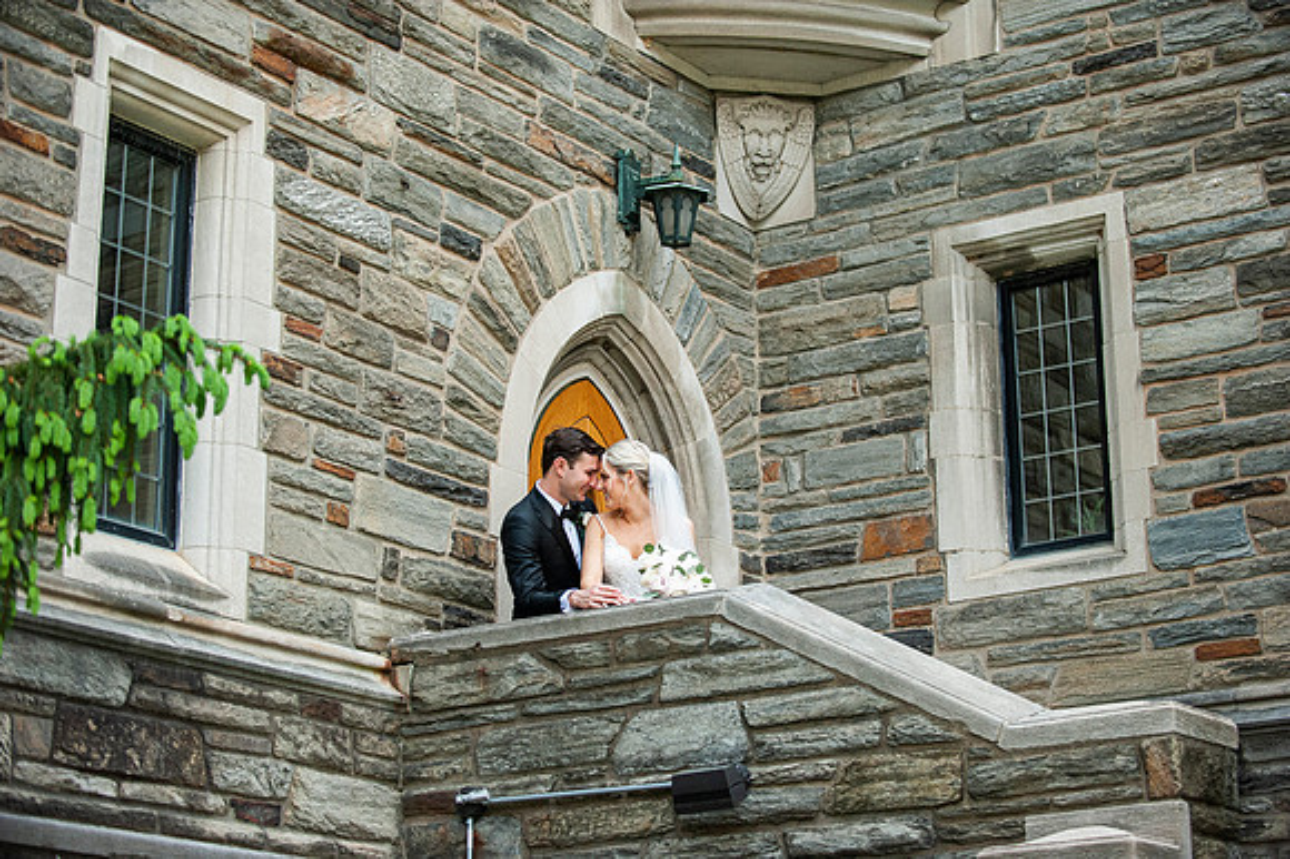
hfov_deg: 28.9
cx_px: 645
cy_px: 430
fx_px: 2507
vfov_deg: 19.4
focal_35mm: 70
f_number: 2.8
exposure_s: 1/4000
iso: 1600
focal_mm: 70
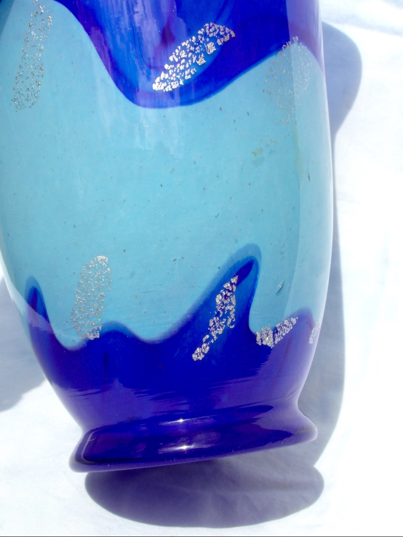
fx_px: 823
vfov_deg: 36.2
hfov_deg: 27.5
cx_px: 202
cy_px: 268
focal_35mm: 53
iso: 80
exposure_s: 1/500
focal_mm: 8.7
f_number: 6
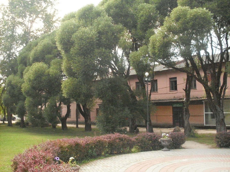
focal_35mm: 38
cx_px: 115
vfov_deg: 37.7
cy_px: 86
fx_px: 253
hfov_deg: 49.0
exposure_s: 1/125
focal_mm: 6.3
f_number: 8.4
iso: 400
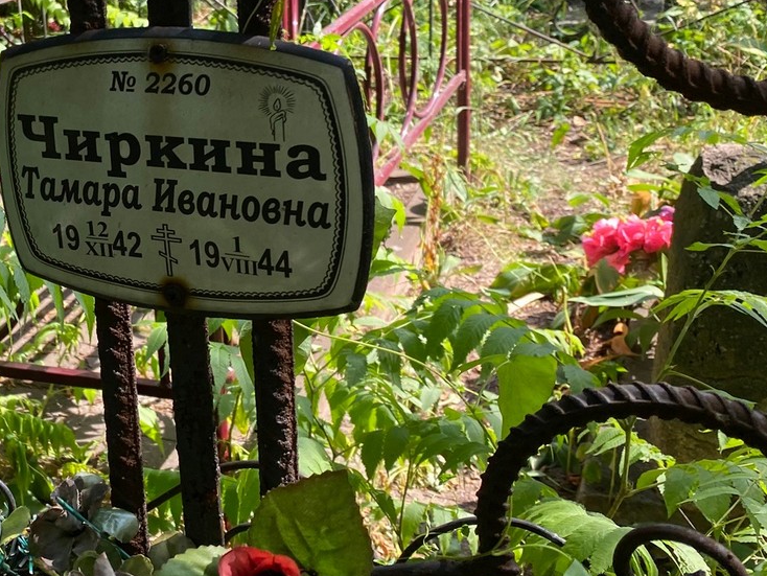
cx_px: 97
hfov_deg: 35.6
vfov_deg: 28.2
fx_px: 1130
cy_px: 148
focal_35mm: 51
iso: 32
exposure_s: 1/297
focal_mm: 4.25
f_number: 1.8
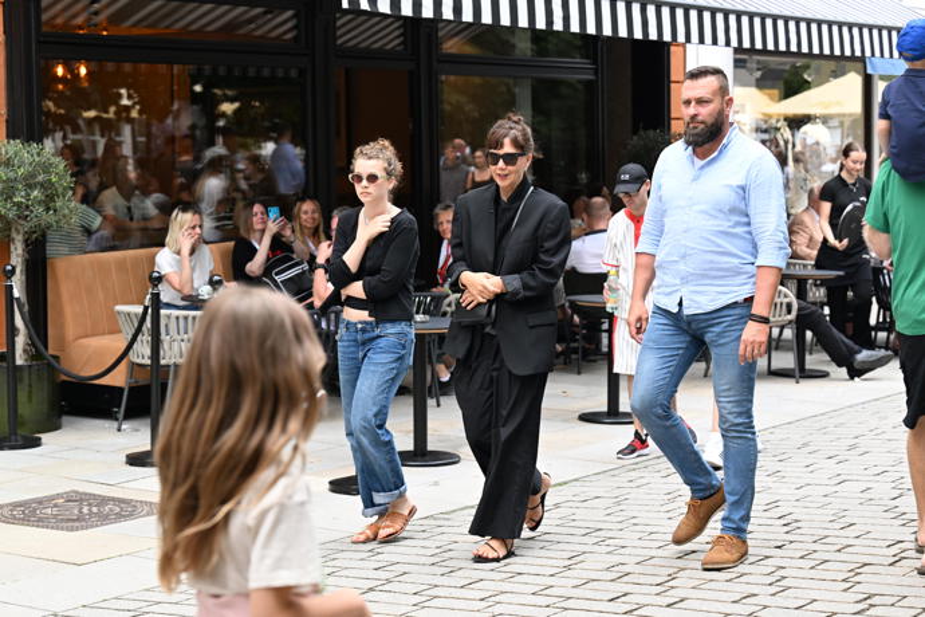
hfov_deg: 25.7
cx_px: 462
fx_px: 2030
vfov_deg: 17.3
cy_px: 308
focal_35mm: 79
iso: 800
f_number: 5
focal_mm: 79
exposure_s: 1/400
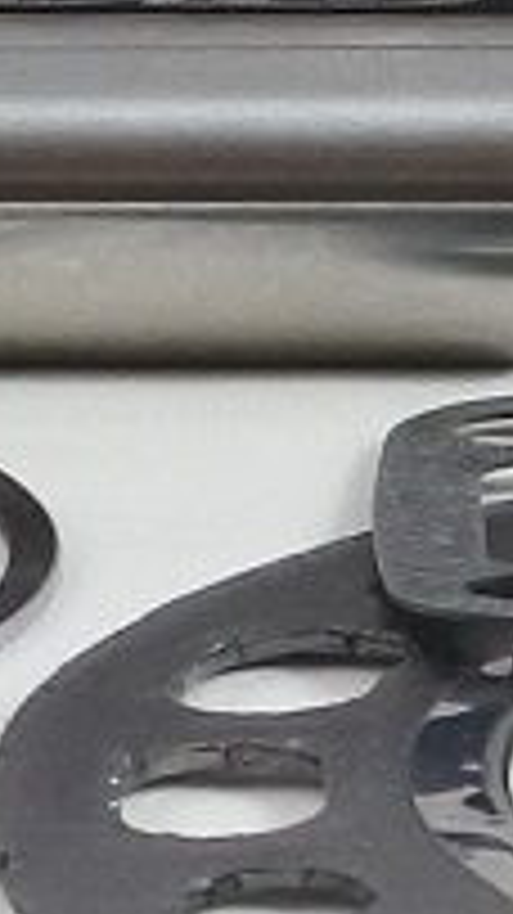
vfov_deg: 6.7
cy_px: -680
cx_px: 140
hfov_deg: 3.9
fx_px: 7627
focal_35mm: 315
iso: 450
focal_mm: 13.1
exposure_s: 1/125
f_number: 4
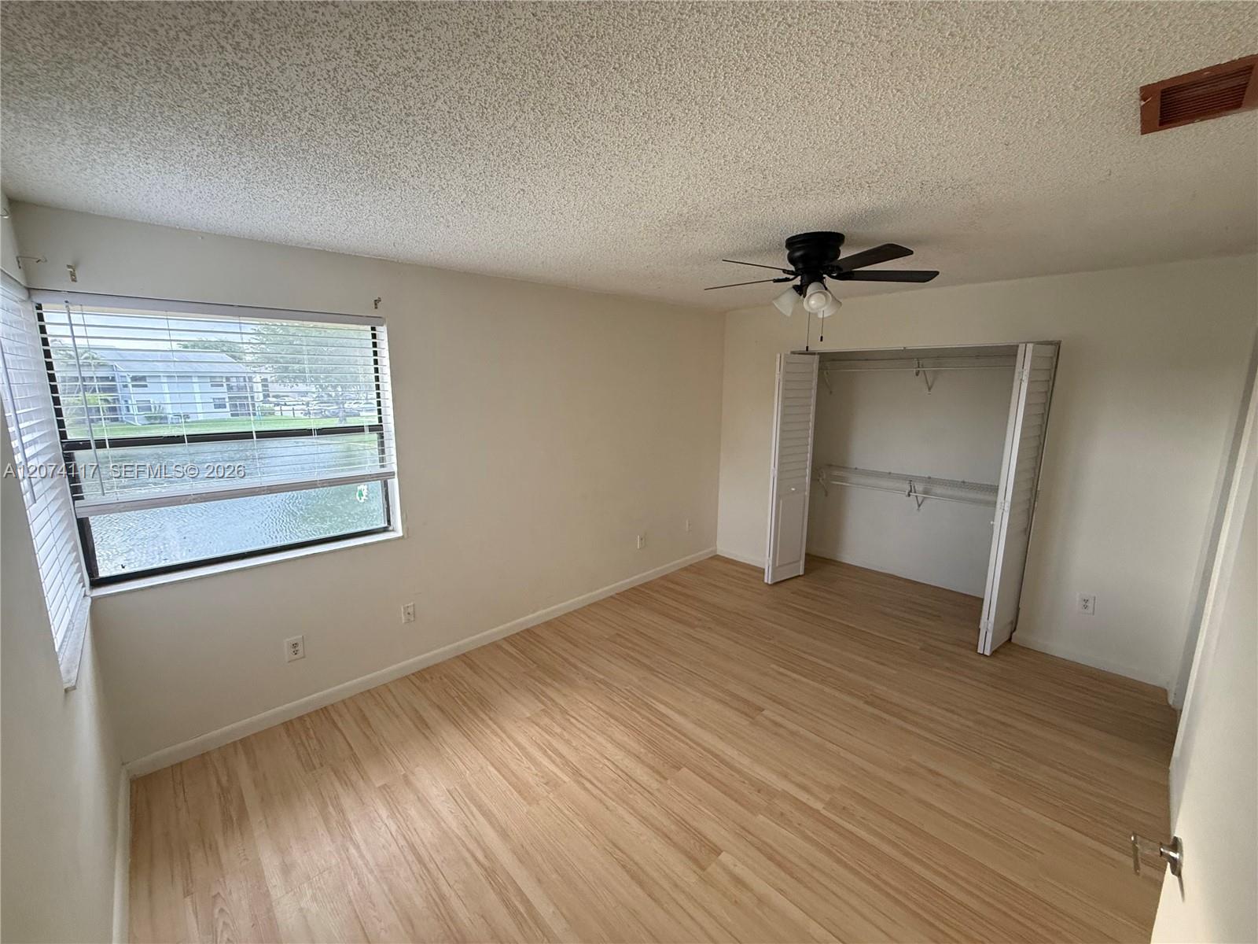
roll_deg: -0.1
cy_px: 472
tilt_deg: -9.8
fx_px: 509
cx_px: 629
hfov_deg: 102.1
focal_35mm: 14
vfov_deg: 85.7
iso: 320
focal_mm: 2.22
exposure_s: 1/76
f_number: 2.2
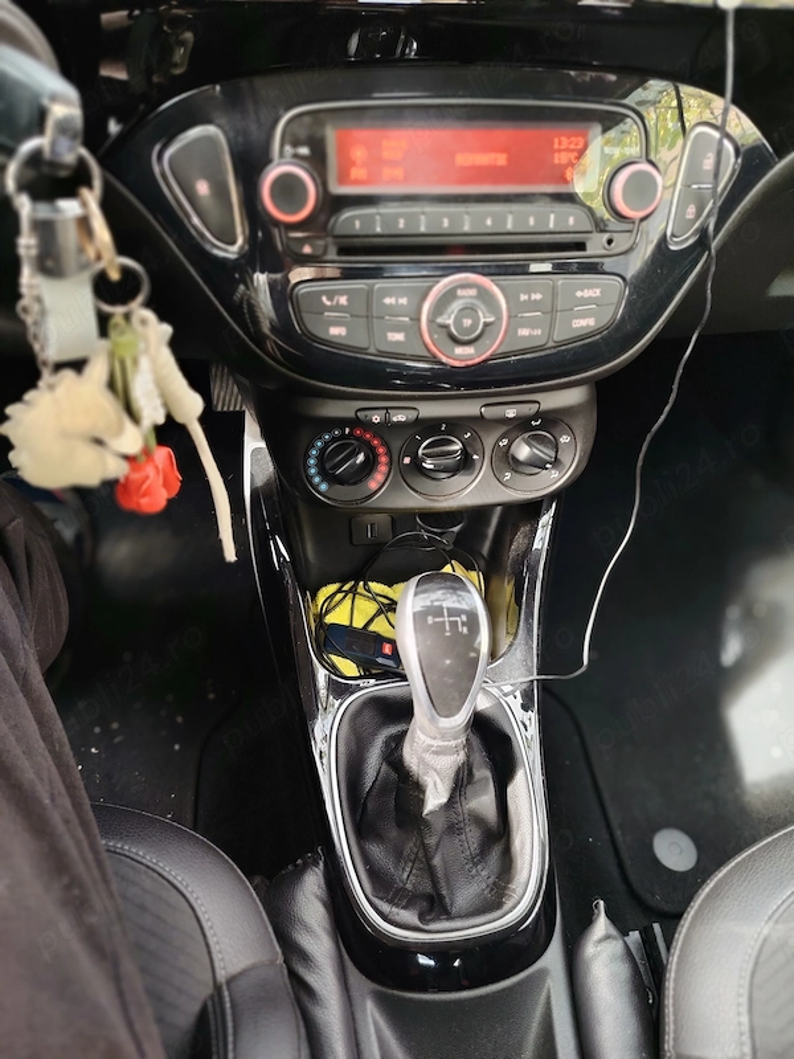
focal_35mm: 24
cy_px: 530
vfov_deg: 71.6
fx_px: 734
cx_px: 397
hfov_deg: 56.8
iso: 293
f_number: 4
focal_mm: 5.25
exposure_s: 1/25
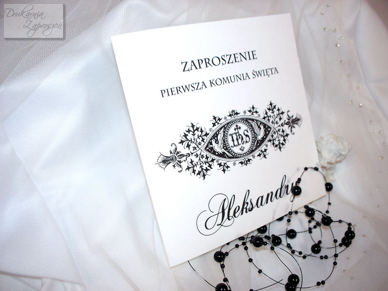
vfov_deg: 39.7
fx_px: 404
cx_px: 194
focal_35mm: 36
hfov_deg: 51.4
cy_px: 146
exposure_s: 1/30
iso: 80
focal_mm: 7.54
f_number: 2.8
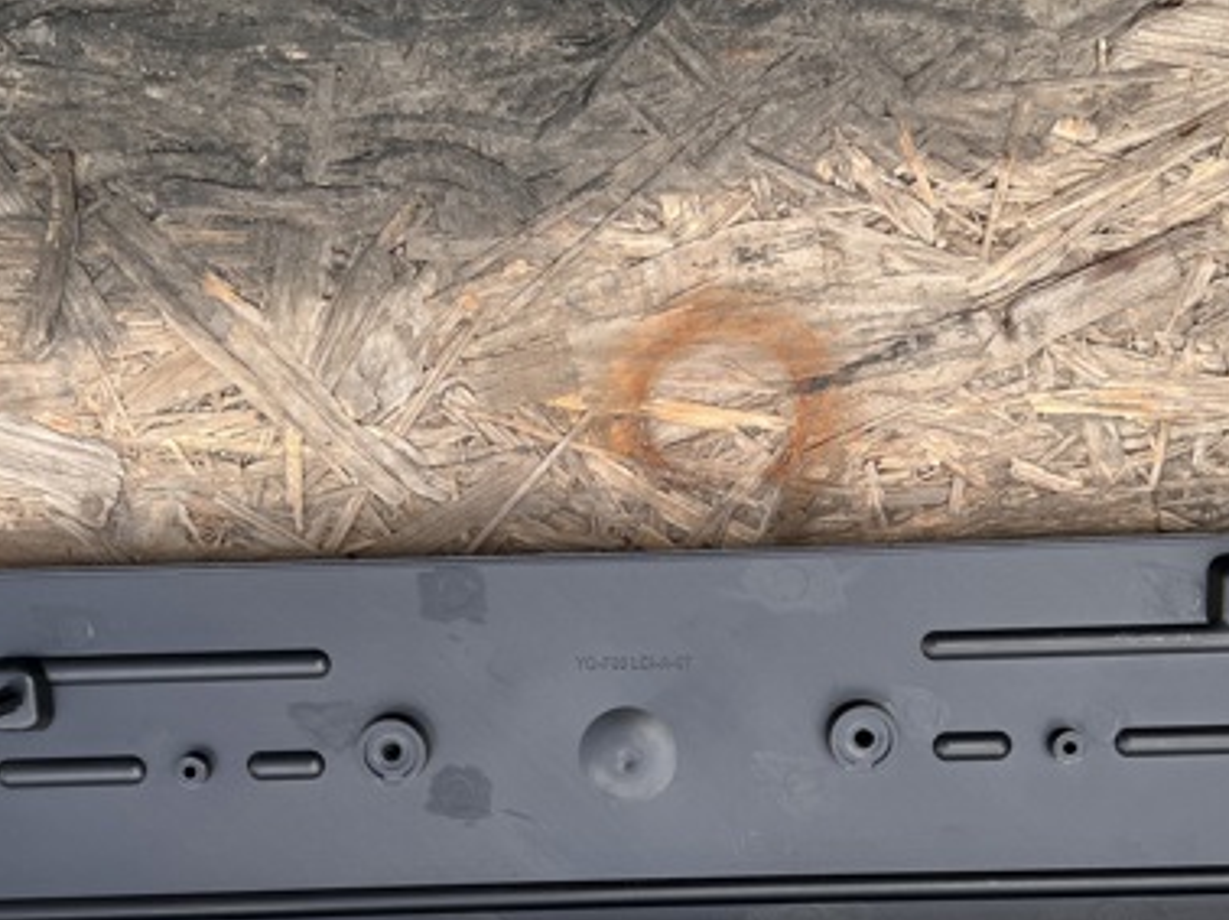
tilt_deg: -81.9
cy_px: 671
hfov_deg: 43.0
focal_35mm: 44
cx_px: 621
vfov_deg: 32.3
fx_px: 1561
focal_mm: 5.7
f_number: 1.5
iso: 50
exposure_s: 1/394
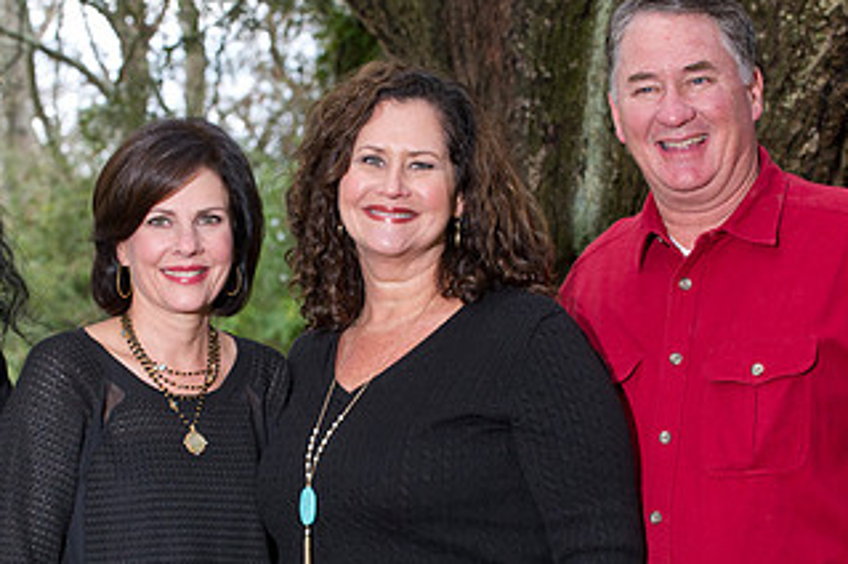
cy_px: 383
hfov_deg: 13.8
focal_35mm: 149
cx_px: 332
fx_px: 3506
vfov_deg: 9.2
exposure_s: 1/100
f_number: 6.3
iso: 1250
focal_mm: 82
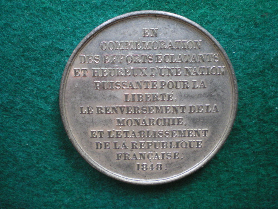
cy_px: 104
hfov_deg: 49.0
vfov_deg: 37.7
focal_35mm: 38
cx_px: 139
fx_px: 305
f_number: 3.1
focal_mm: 6.3
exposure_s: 1/25
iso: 400
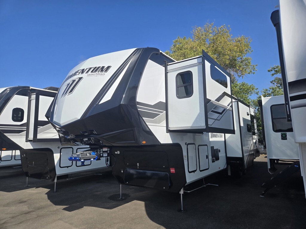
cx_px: 153
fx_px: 203
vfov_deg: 58.9
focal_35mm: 23
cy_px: 114
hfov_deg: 73.9
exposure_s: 1/2517
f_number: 1.8
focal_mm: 5.4
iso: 25
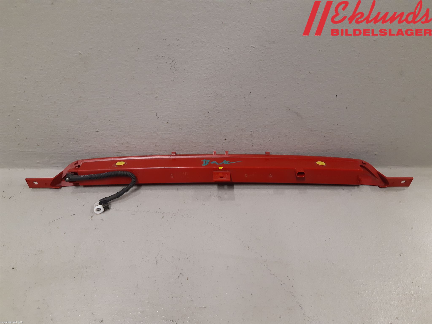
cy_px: 162
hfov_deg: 67.3
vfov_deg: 53.1
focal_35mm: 26
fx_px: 324
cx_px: 216
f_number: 1.7
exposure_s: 1/50
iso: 160
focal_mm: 3.93
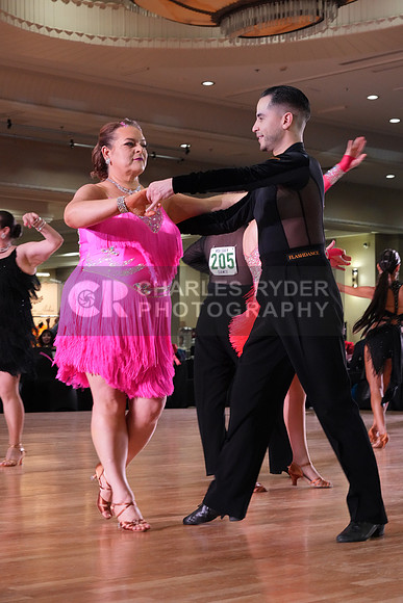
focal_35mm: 76
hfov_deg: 18.0
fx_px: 1275
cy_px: 302
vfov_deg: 26.6
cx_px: 202
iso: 5000
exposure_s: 1/125
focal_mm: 76
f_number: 9
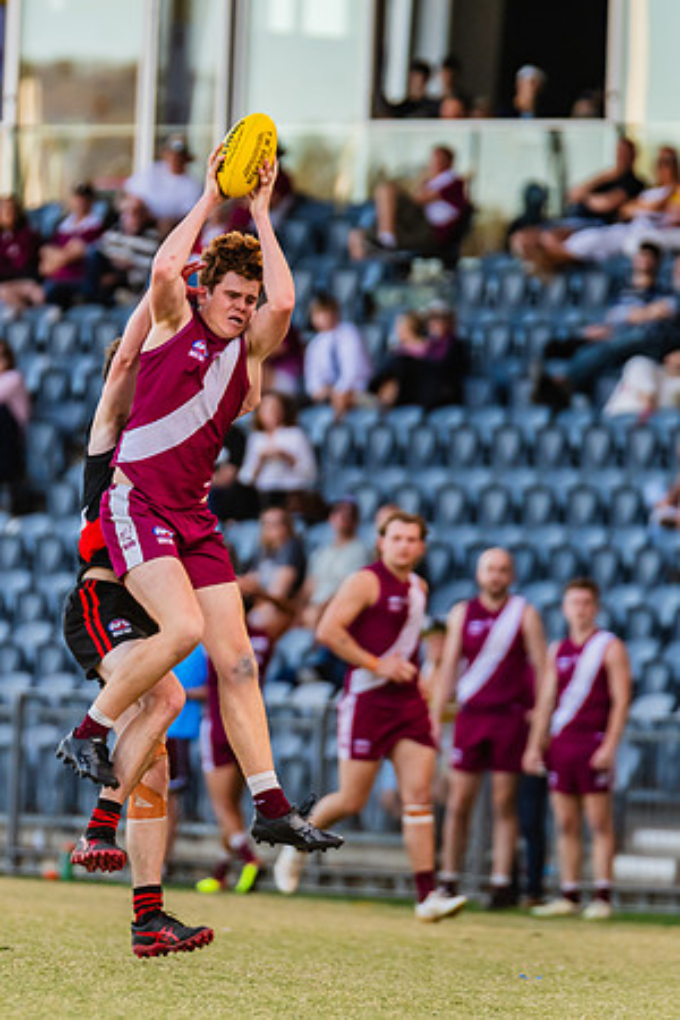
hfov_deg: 2.7
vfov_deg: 4.0
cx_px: 111
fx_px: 14493
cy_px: 461
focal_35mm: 512
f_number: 4
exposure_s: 1/1600
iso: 1000
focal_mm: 310
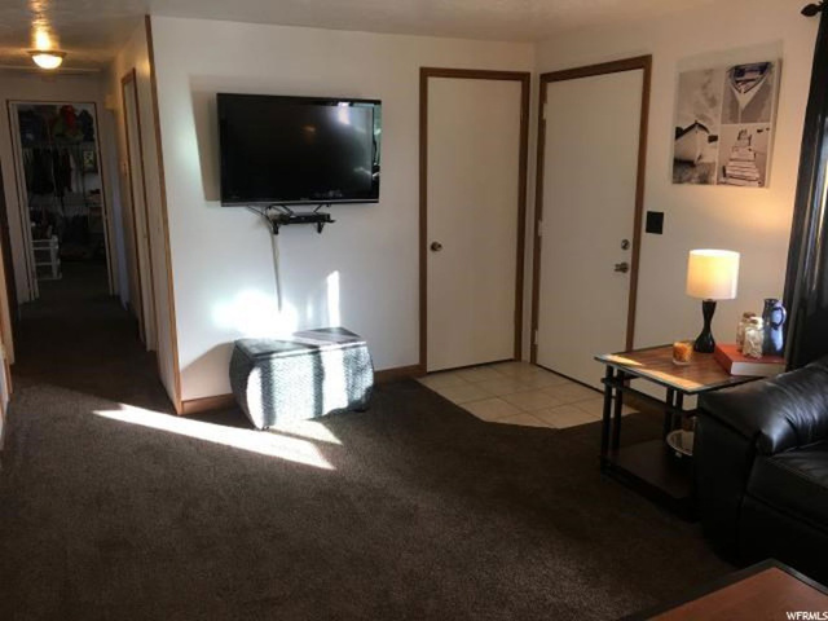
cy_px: 310
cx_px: 414
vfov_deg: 48.2
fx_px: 694
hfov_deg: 61.7
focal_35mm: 29
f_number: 2.2
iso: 25
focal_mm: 4.15
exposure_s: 1/30
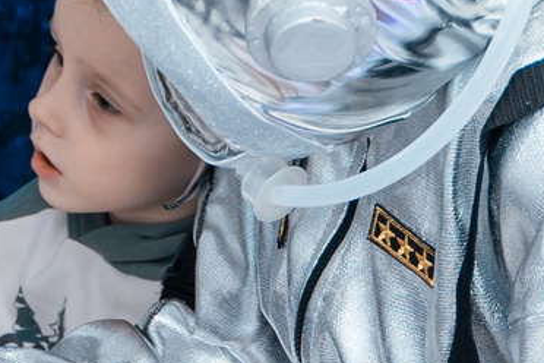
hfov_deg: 9.3
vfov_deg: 6.6
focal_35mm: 207
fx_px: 3128
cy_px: 99
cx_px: -521
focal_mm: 28
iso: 100
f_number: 3.2
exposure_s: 1/250
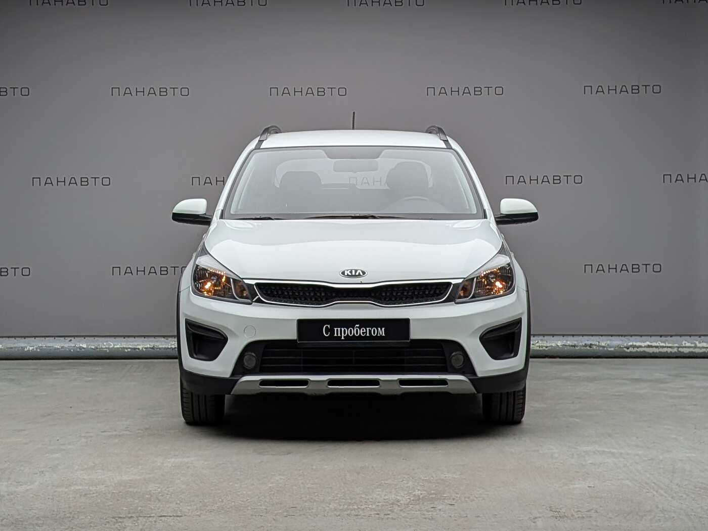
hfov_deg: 38.9
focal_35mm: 49
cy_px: 266
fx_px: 1002
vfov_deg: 29.7
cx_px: 354
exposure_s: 1/301
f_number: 1.68
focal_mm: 6.9
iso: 32
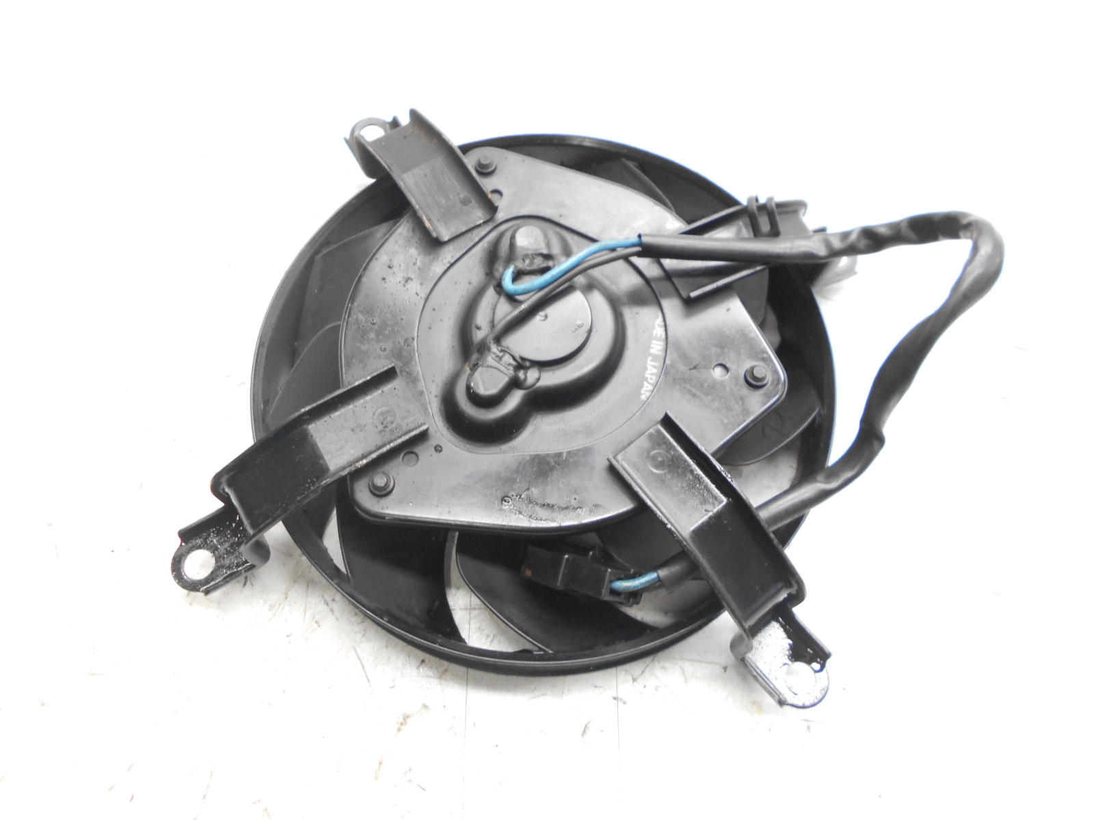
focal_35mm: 26
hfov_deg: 67.3
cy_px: 410
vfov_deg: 53.1
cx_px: 547
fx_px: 822
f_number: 3.2
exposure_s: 1/30
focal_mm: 4.6
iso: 250
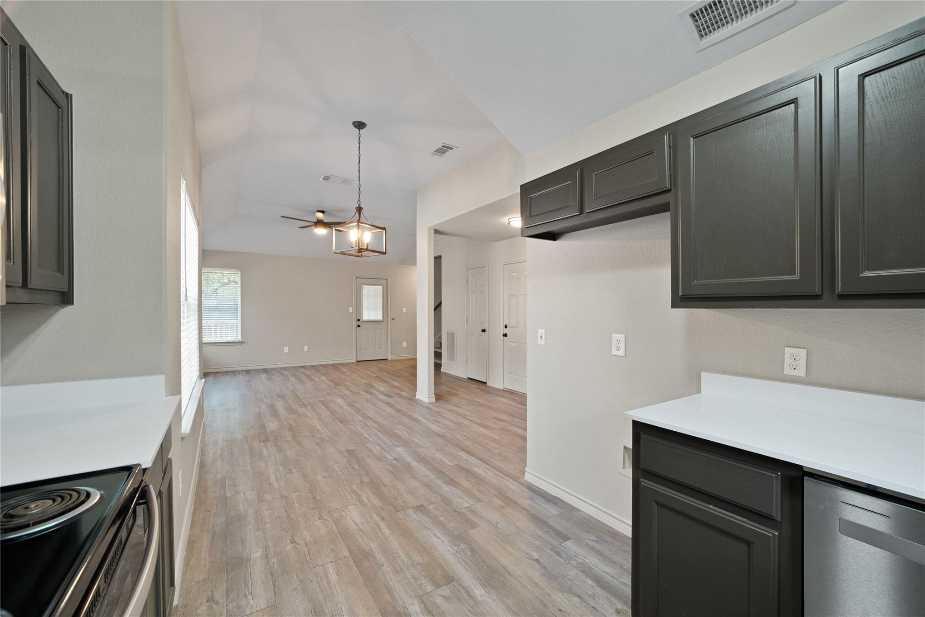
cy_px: 308
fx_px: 360
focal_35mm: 14
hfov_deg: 104.3
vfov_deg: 81.2
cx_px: 462
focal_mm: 14
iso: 200
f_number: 8
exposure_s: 1/3
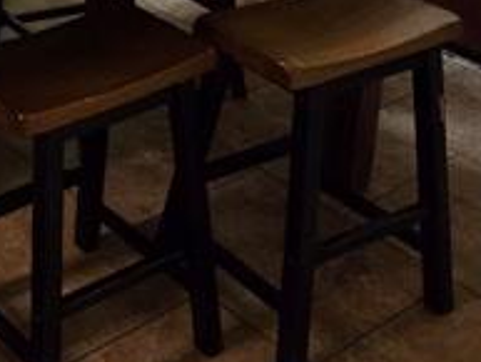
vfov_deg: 18.4
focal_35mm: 69
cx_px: -234
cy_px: -210
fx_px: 959
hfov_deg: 23.0
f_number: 2.2
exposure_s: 1/60
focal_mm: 2.2
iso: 500
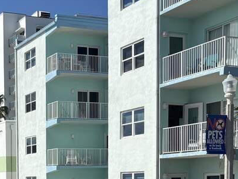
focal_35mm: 78
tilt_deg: -3.3
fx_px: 536
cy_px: 208
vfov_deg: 18.1
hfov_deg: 24.1
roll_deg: +1.7
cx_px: 12
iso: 50
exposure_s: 1/6329
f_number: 1.6
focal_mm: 5.96
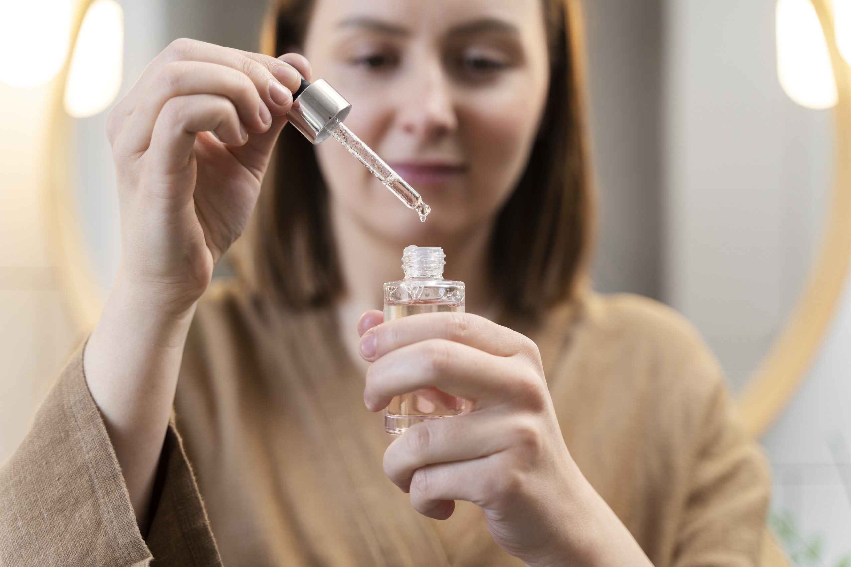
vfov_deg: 22.6
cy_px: 284
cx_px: 426
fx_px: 1418
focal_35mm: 60
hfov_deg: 33.4
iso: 640
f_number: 2.8
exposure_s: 1/200
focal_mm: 60
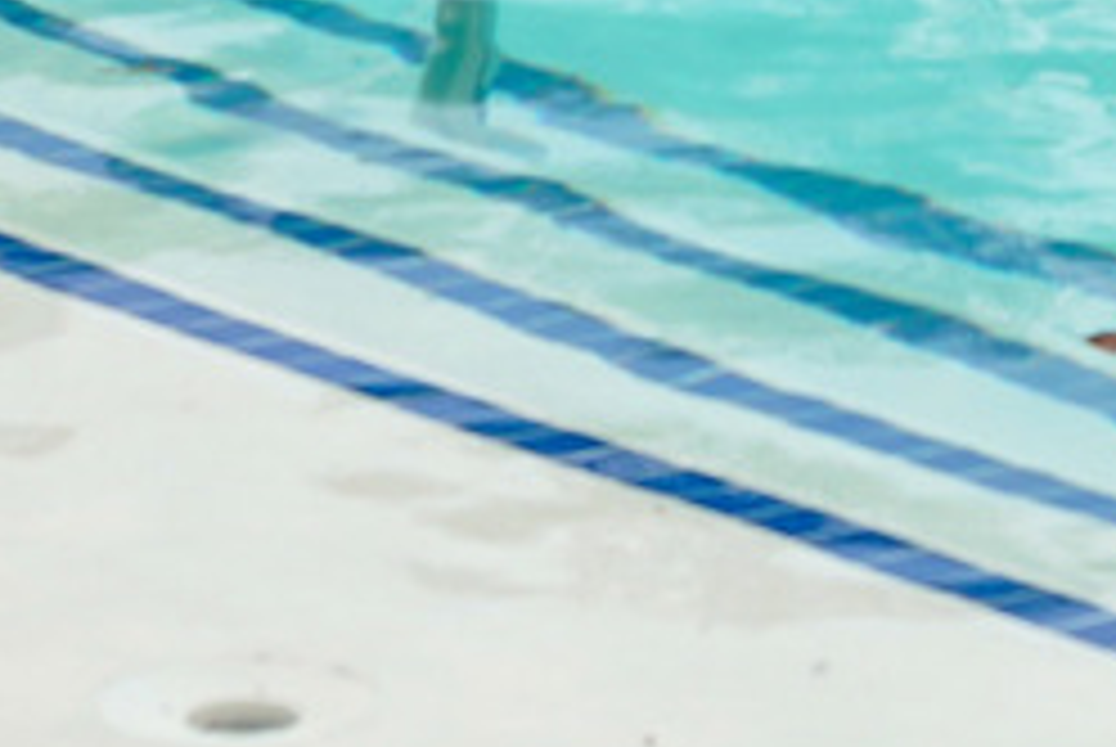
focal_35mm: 326
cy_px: -1656
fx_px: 10118
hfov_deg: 6.3
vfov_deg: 4.1
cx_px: 1156
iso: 100
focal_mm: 50
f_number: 5.6
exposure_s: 1/1000
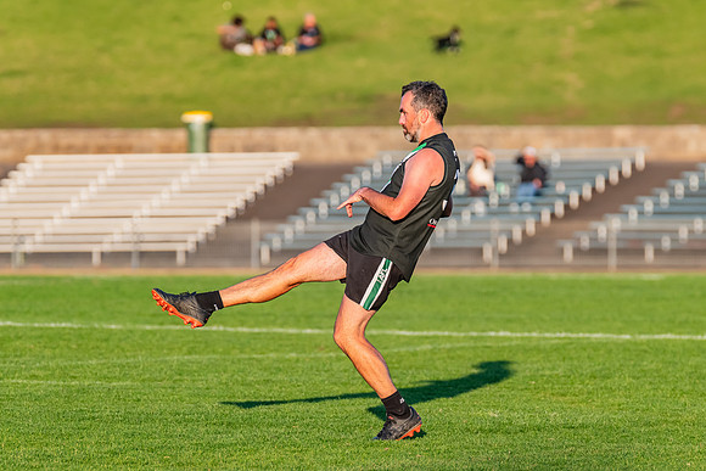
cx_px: 381
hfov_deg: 5.3
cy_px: 267
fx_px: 7691
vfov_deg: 3.5
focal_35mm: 392
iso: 800
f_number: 5.6
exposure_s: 1/1600
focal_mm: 330
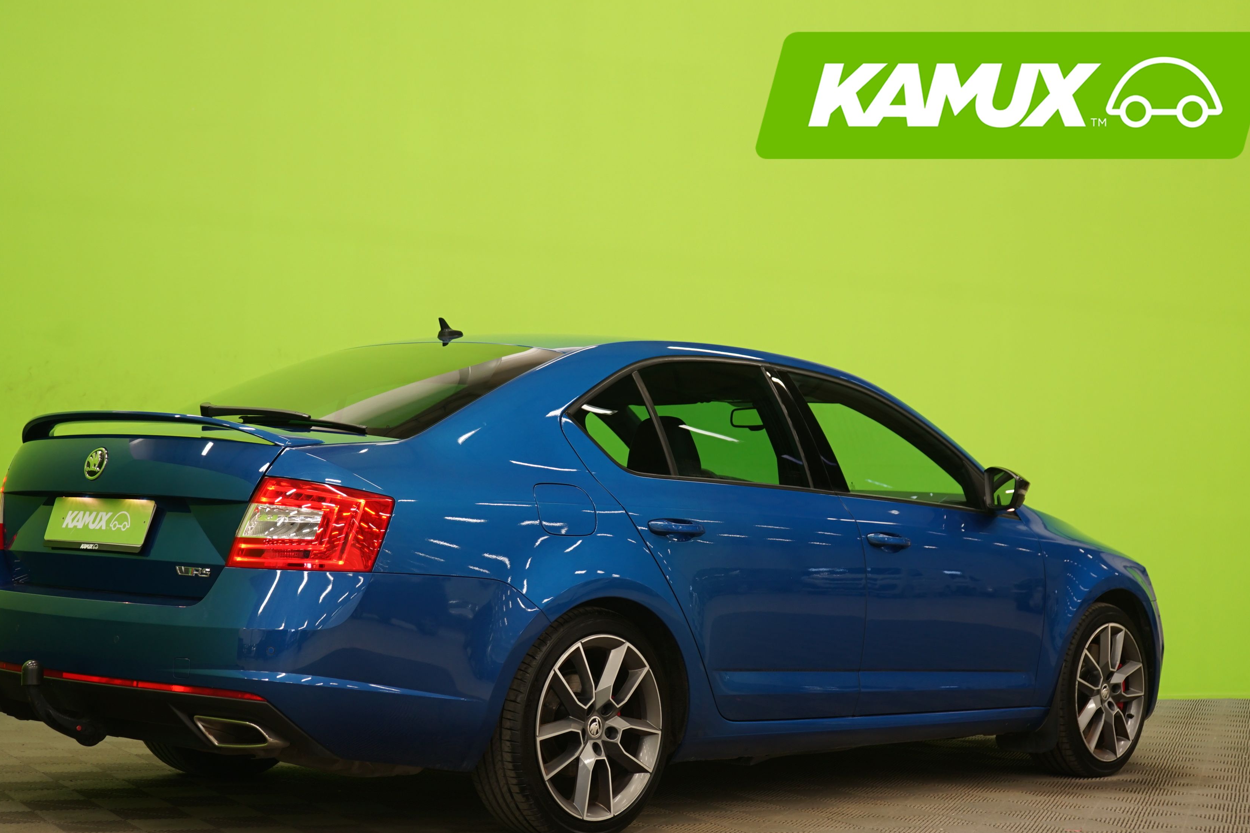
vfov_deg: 23.4
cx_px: 570
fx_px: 2014
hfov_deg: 34.5
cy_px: 478
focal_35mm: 58
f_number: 4.5
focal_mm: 49
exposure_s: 1/8
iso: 400
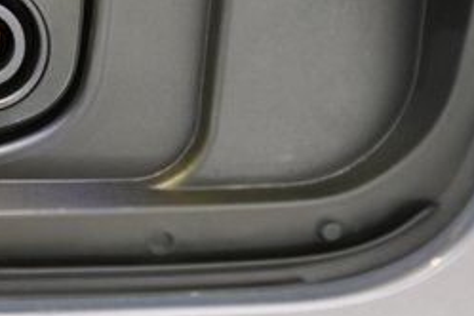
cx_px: -38
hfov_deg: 26.1
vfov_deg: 18.0
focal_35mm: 72
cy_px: -57
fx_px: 948
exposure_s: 1/30
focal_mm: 28
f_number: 2.8
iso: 1600
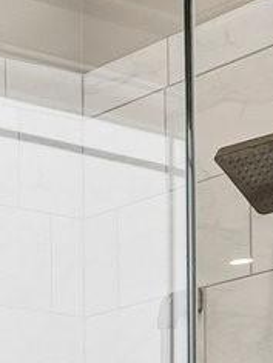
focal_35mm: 125
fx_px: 1314
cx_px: -691
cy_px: 690
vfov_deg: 13.8
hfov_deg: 8.5
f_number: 8
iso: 200
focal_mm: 10
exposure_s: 1/30
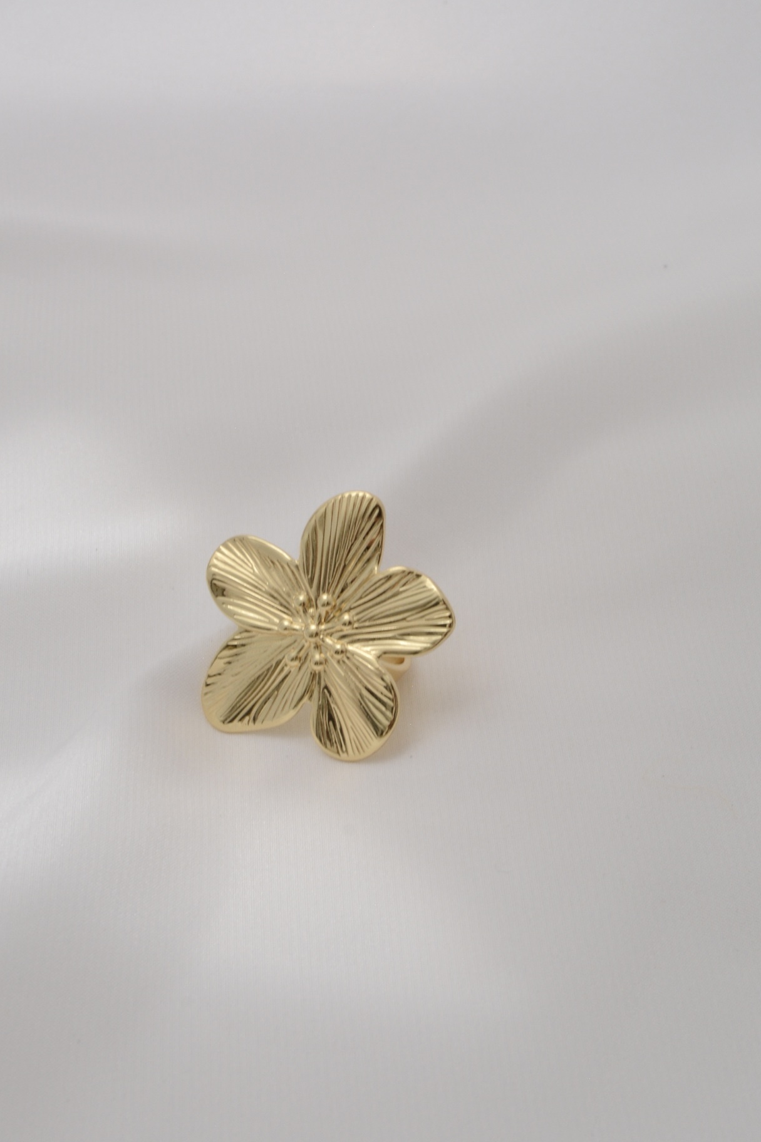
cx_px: 320
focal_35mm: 91
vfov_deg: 22.4
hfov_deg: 15.0
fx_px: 2886
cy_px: 621
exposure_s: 1/640
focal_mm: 48
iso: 500
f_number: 16
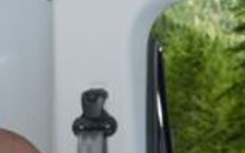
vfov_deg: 5.9
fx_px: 1332
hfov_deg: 10.4
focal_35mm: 199
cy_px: 543
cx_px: -43
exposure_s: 1/125
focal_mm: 18.7
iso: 200
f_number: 2.8
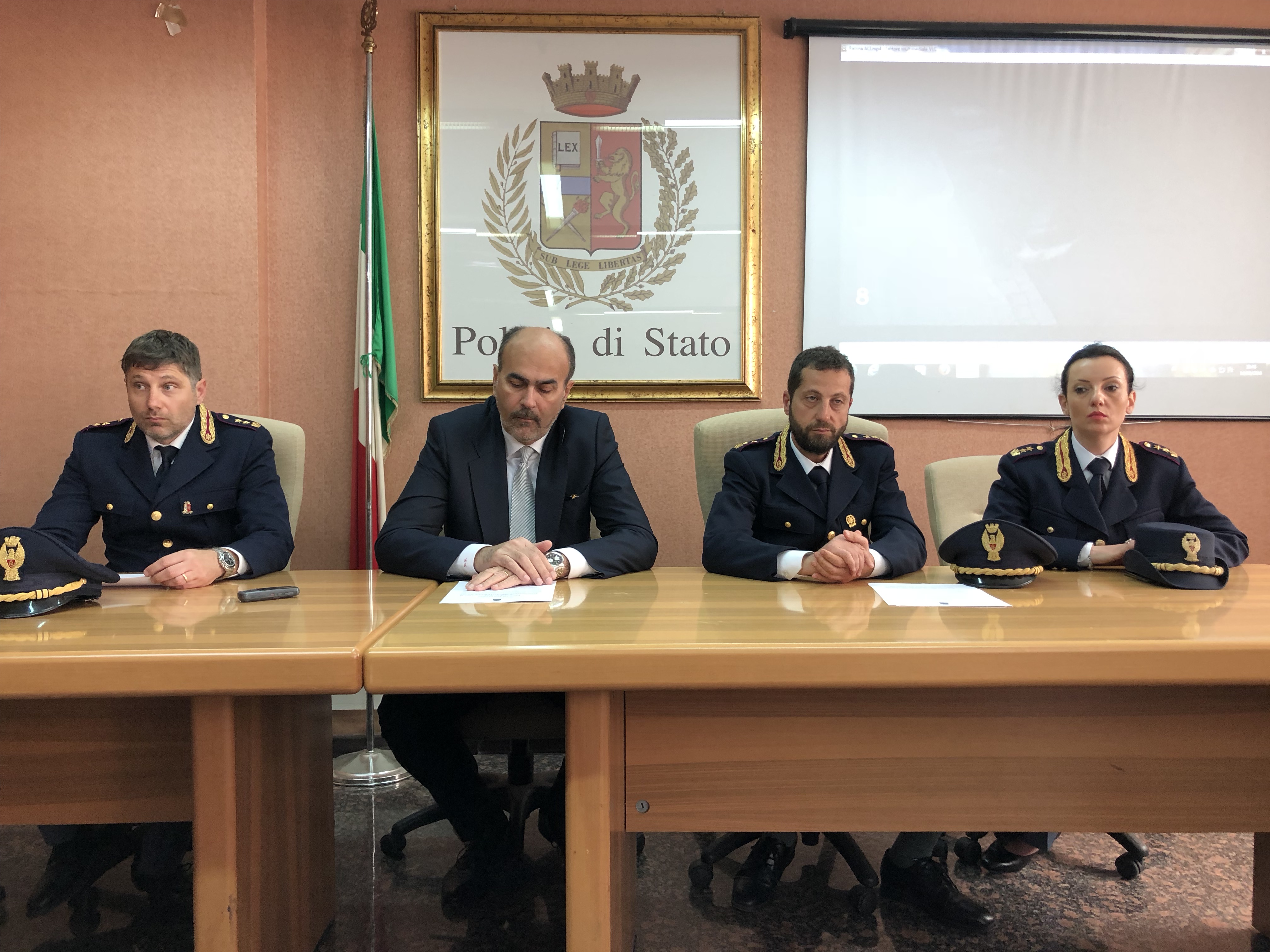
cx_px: 635
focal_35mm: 28
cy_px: 476
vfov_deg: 49.7
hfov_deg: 63.4
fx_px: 1027
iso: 40
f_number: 1.8
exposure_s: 1/33
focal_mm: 4
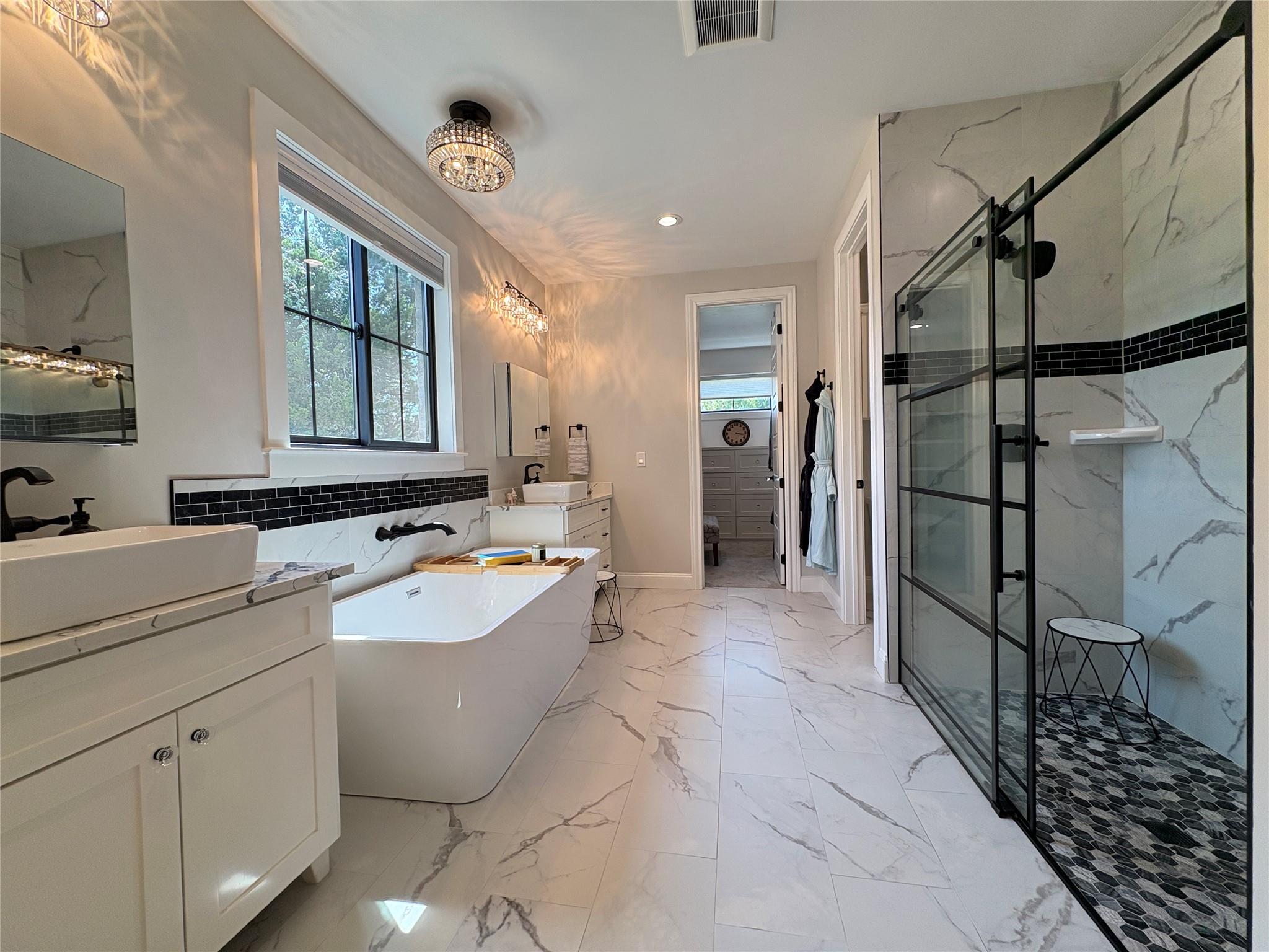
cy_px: 476
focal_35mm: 14
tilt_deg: -1.1
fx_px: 513
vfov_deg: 85.7
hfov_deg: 102.1
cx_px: 634
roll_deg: +1.7
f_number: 2.2
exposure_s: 1/129
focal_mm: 2.22
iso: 64
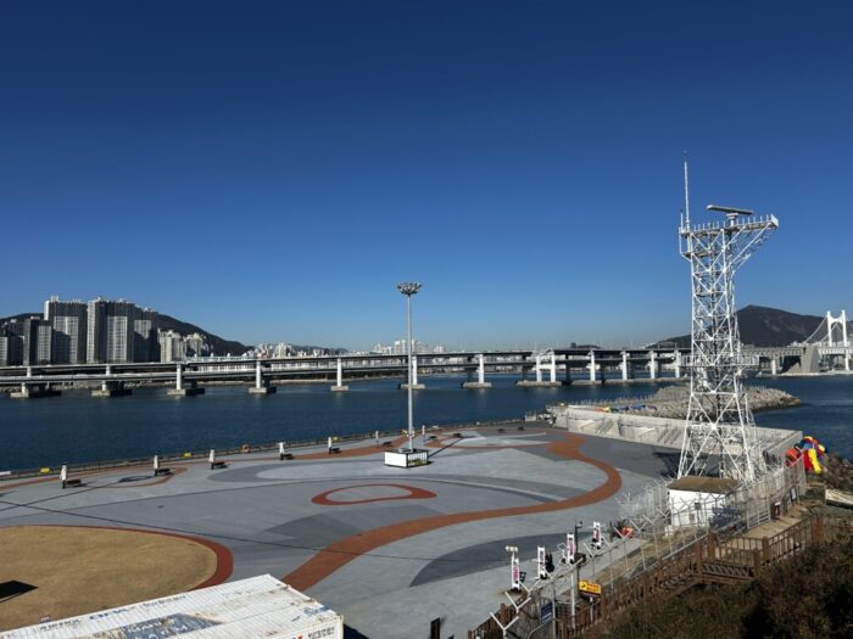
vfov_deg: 53.1
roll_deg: +0.8
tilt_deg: +5.2
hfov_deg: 67.3
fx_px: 641
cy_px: 320
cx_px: 426
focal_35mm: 26
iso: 50
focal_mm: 5.7
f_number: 1.5
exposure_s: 1/8000
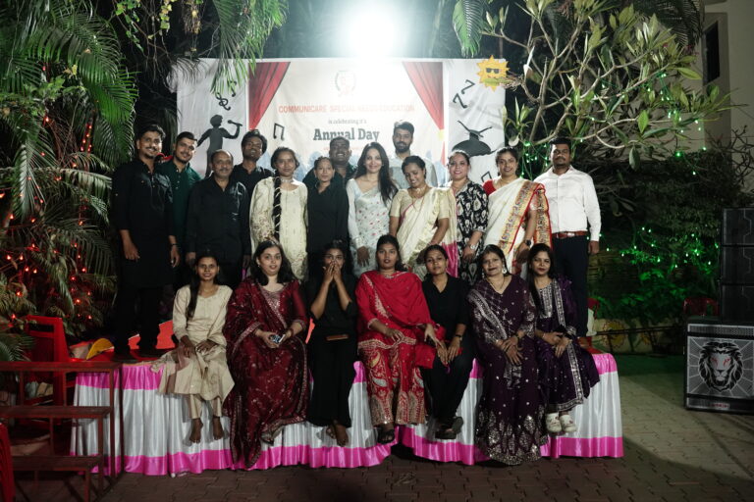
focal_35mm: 35
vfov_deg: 37.9
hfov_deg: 54.4
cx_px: 377
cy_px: 251
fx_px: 733
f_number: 2.8
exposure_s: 1/400
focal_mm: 35
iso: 5000
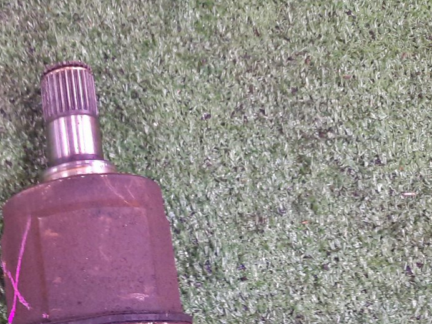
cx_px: 27
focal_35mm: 52
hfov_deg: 34.4
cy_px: 307
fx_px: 649
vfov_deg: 26.8
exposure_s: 1/25
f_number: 2
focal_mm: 4.6
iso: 414
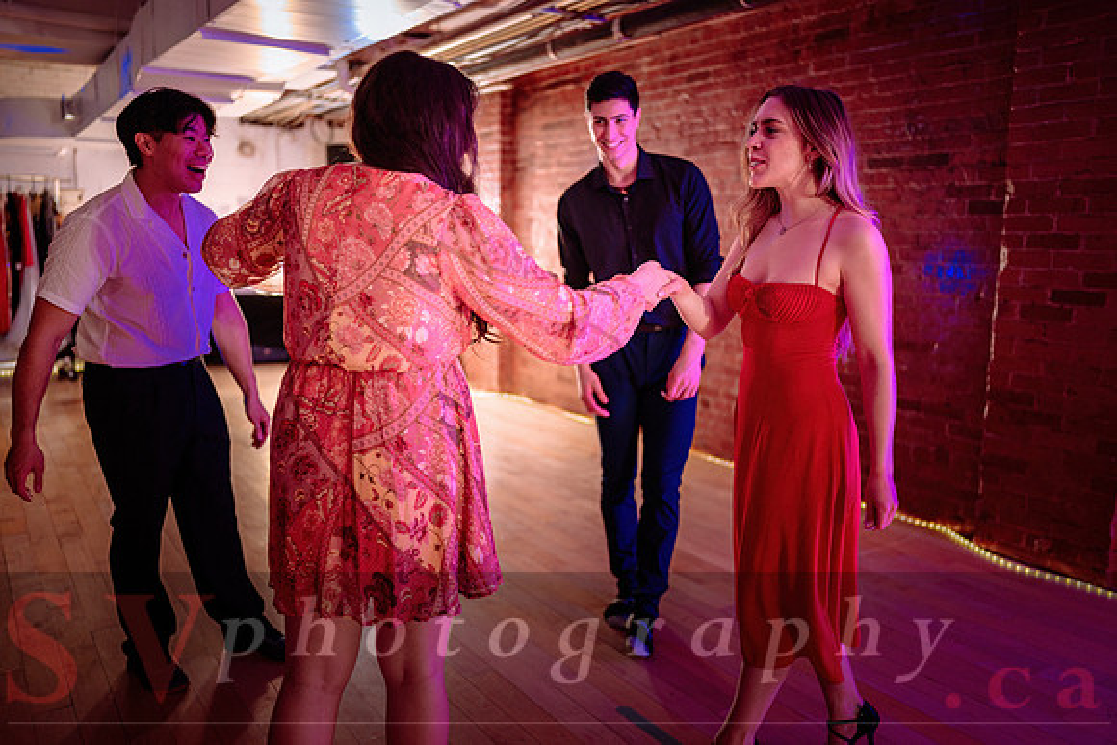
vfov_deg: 46.4
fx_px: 869
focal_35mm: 28
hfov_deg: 65.5
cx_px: 558
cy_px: 372
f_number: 1.4
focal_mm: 28
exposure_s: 1/125
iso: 2500
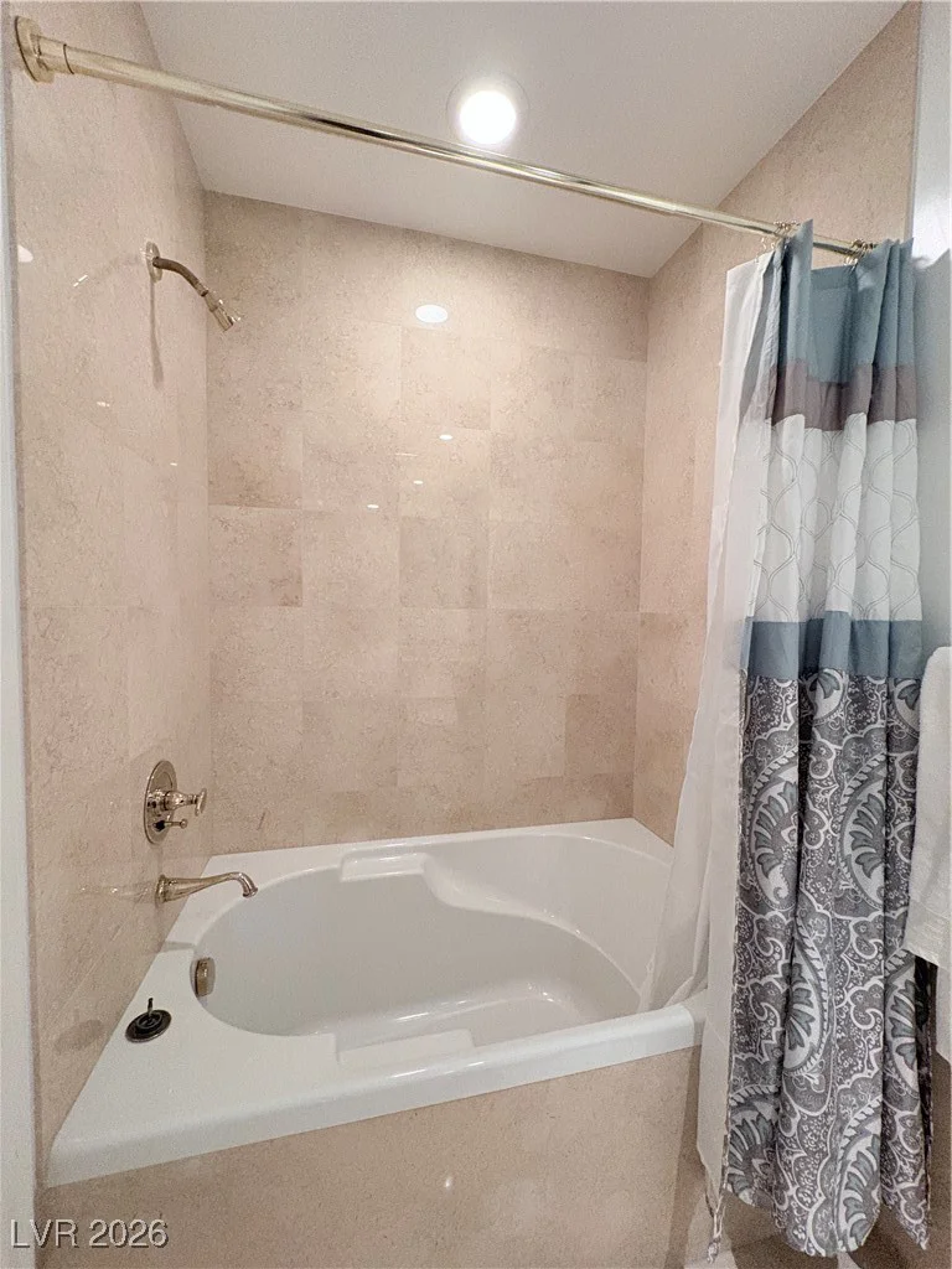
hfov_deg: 85.7
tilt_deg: -2.9
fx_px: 513
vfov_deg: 102.1
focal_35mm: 14
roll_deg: -1.4
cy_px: 634
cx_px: 476
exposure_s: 1/60
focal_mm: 2.22
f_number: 2.2
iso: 500
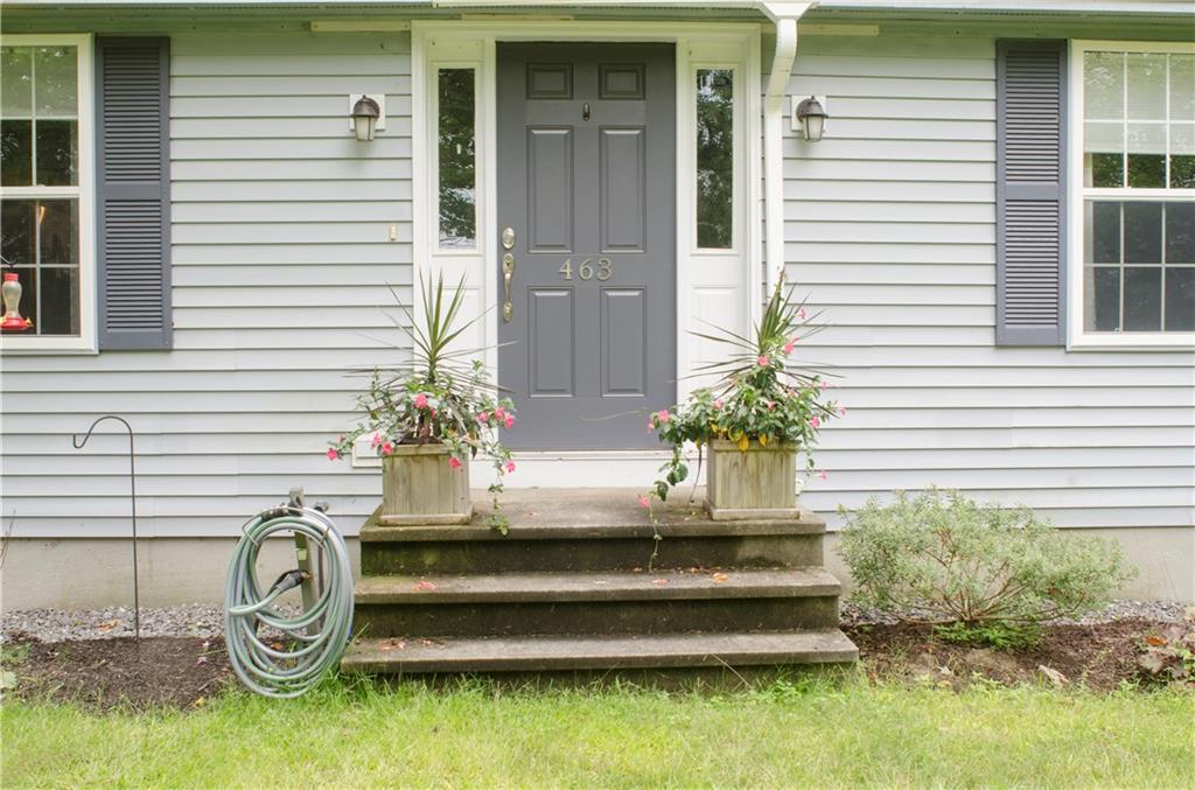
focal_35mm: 36
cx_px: 598
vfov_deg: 36.7
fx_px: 1192
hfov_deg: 53.3
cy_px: 395
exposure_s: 1/25
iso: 200
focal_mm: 24
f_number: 11
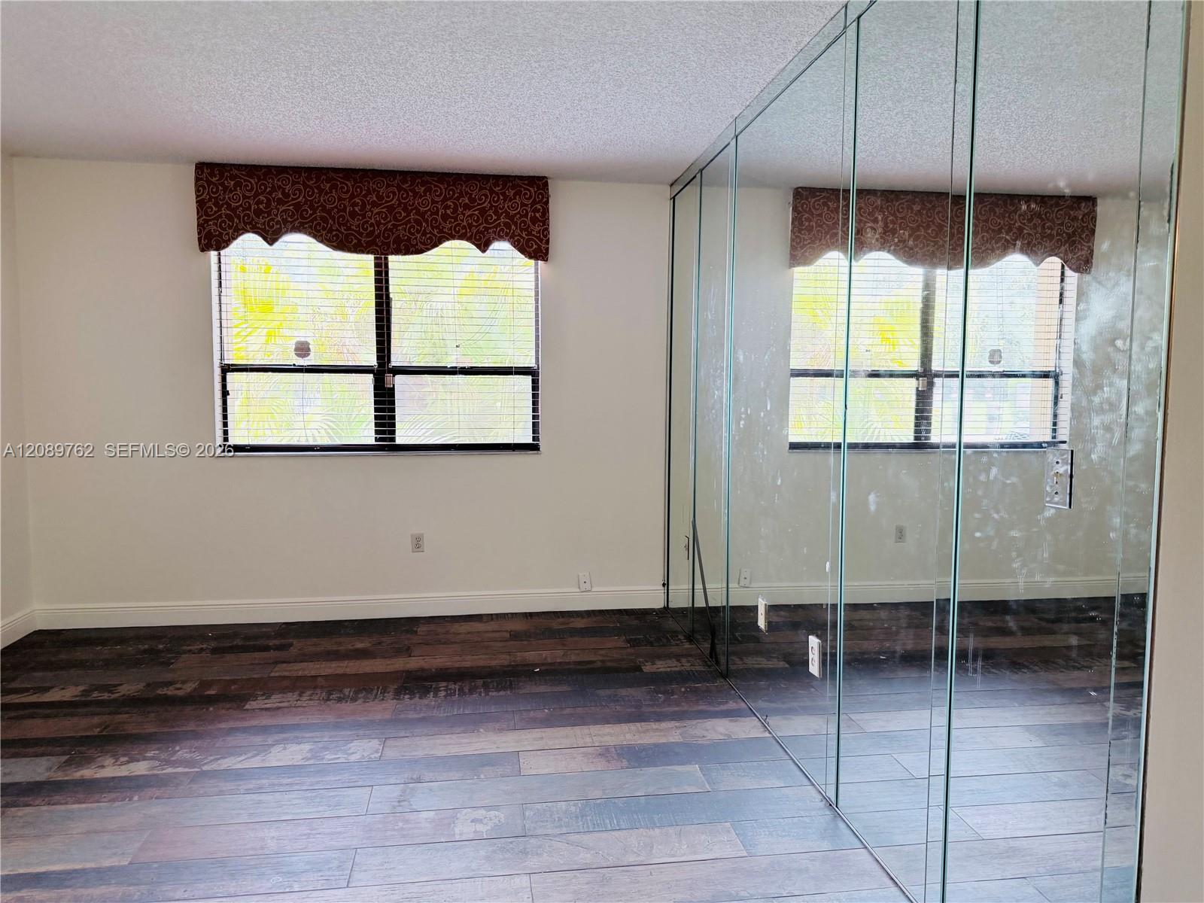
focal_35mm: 24
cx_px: 602
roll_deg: +1.1
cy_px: 452
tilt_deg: -4.9
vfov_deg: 56.8
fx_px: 835
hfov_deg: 71.6
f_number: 1.78
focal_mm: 6.76
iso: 200
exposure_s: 1/121
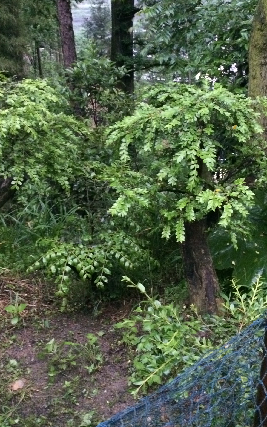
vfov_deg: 46.1
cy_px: 181
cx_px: 128
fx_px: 501
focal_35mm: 43
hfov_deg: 29.9
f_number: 2.2
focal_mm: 4.12
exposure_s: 1/15
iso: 500
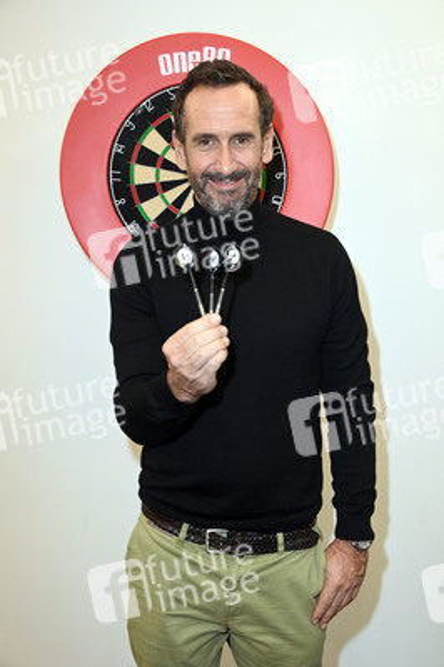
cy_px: 334
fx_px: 834
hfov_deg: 29.8
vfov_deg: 43.6
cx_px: 222
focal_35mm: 45
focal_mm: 45
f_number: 5.6
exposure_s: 1/60
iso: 1600
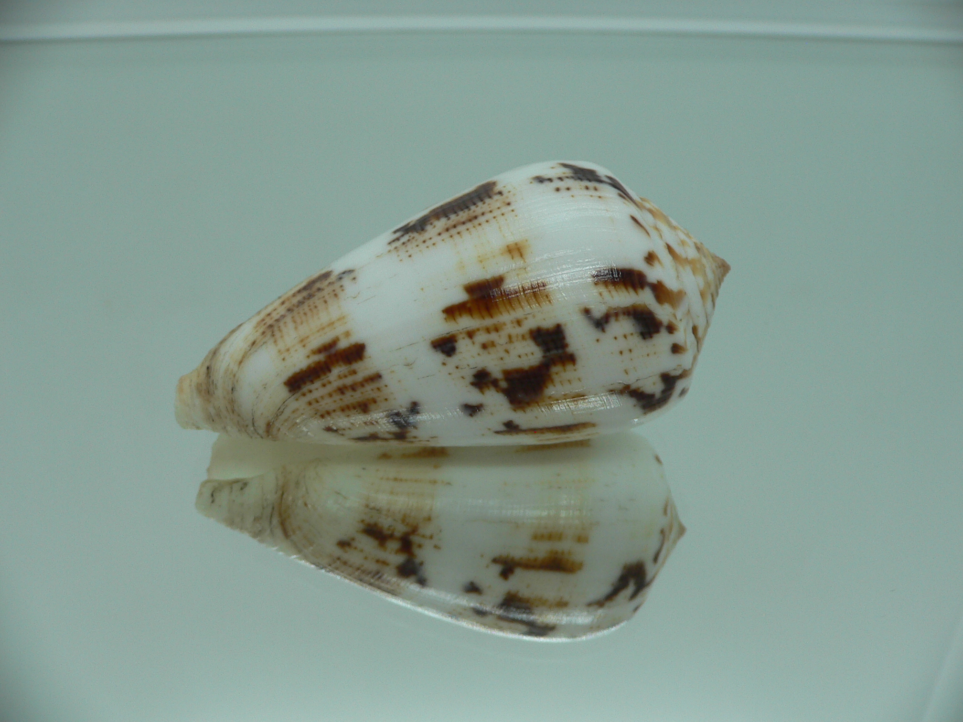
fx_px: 974
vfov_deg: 40.7
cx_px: 482
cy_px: 361
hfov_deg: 52.6
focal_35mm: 35
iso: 80
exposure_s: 1/60
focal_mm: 4.6
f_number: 2.8
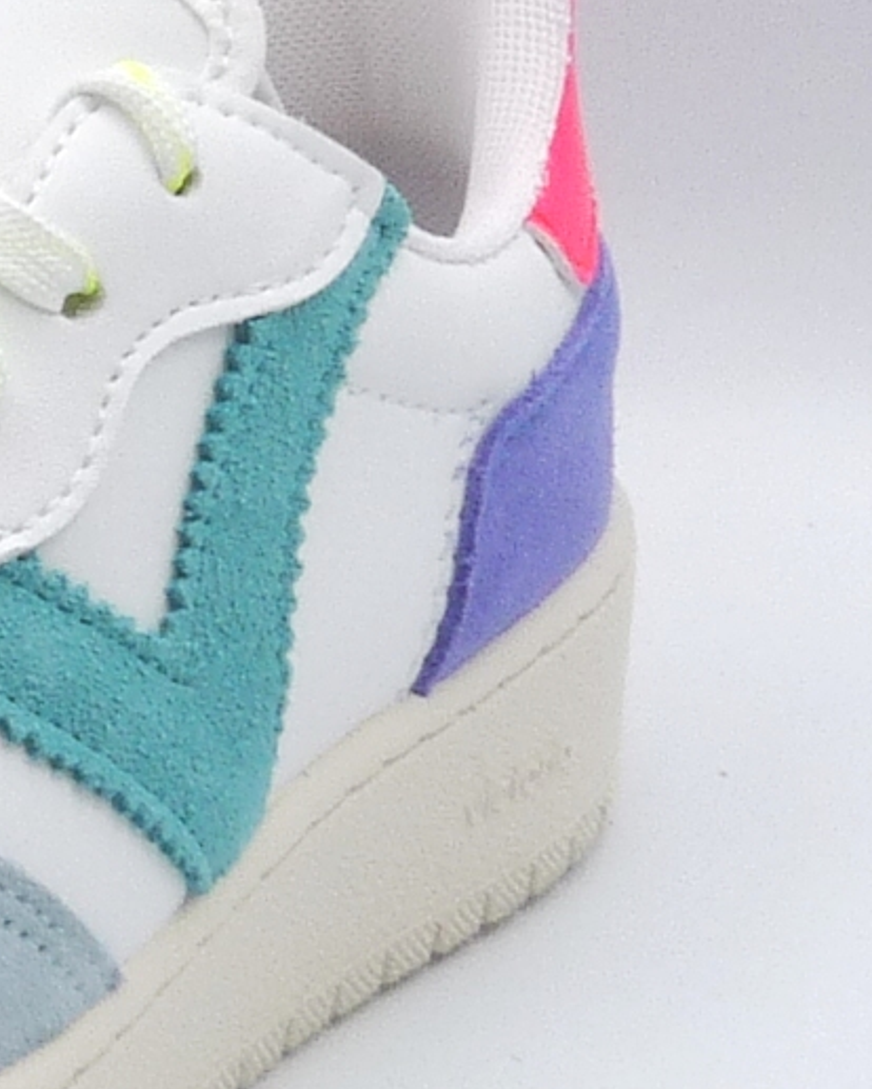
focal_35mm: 154
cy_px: 472
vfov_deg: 12.5
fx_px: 4965
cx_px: -463
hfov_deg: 9.7
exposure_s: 1/200
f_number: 5.6
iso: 100
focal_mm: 5.1
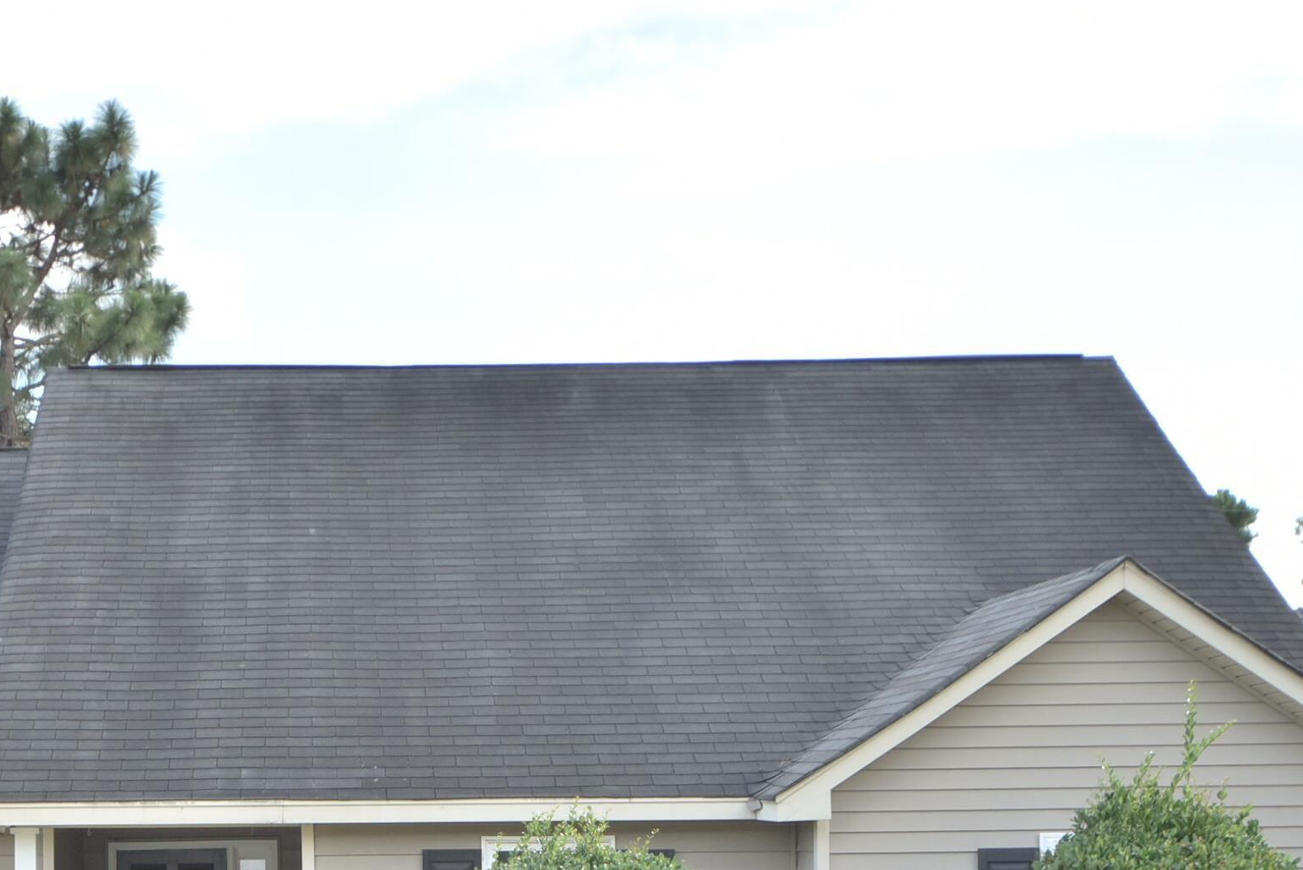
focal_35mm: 64
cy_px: 839
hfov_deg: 30.9
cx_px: 325
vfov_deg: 20.7
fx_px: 2318
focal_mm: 22
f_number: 4.5
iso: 220
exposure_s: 1/500
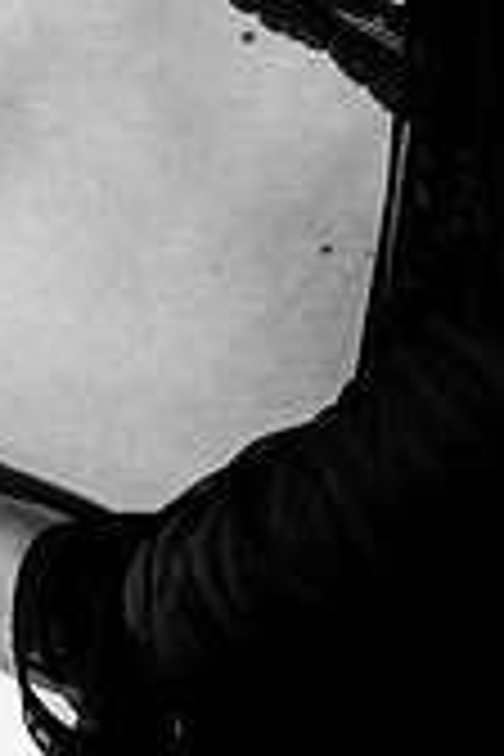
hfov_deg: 10.2
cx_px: 290
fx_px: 2814
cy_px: -176
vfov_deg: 14.7
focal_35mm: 134
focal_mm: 50
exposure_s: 1/125
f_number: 7.1
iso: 100
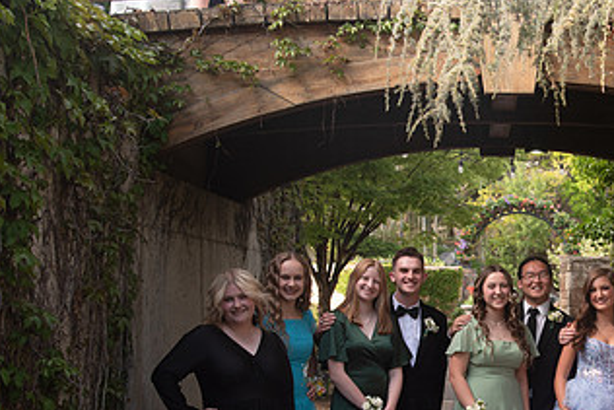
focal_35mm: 74
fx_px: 1263
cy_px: 361
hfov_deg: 26.6
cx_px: 523
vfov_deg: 18.2
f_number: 6.3
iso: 400
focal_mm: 38
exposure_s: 1/125
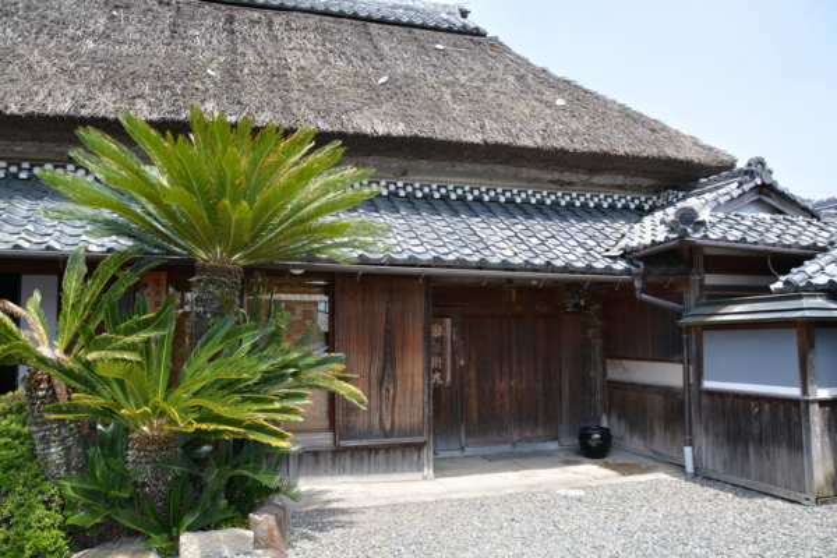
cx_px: 418
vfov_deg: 47.9
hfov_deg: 67.4
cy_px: 279
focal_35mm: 27
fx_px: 628
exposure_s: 1/160
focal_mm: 18
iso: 100
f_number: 6.3
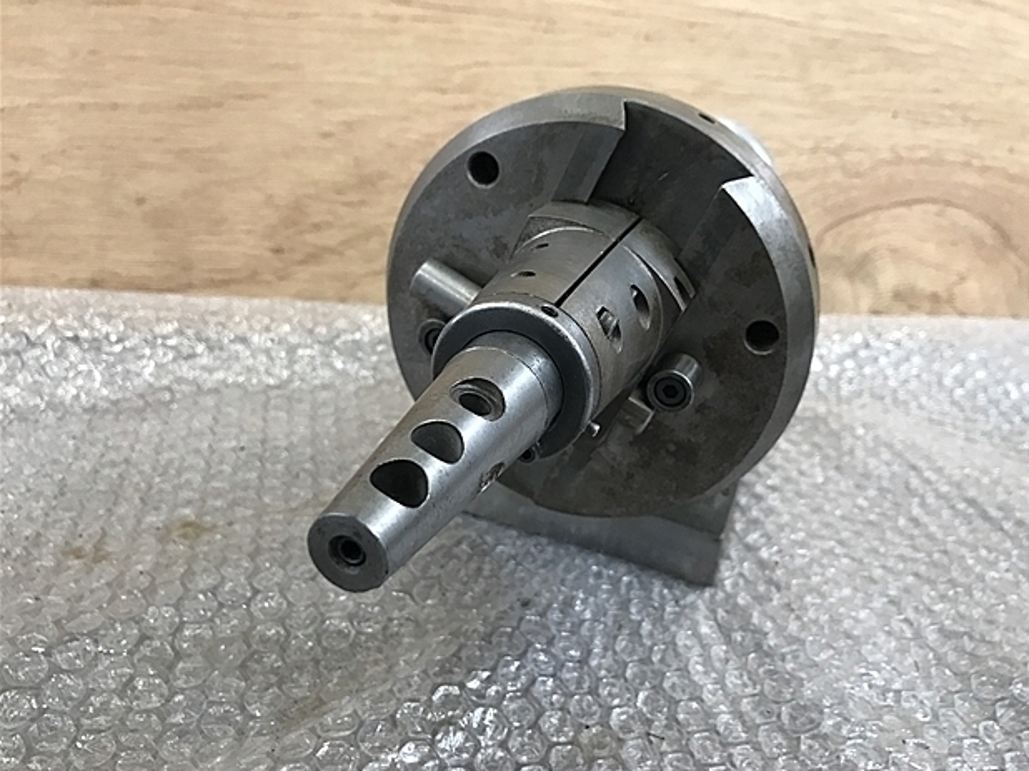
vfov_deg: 48.2
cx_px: 531
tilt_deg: -24.7
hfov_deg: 61.7
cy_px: 393
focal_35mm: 29
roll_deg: -7.8
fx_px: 862
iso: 32
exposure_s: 1/30
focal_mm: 3.99
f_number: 1.8
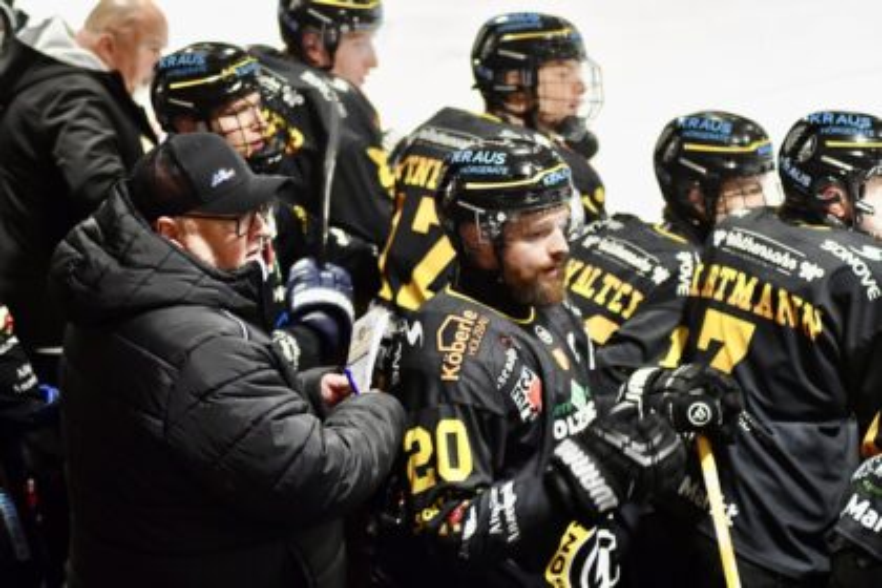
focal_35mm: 174
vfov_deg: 7.9
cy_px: 294
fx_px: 4263
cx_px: 441
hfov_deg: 11.8
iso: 3200
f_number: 4.2
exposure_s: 1/160
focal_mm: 116
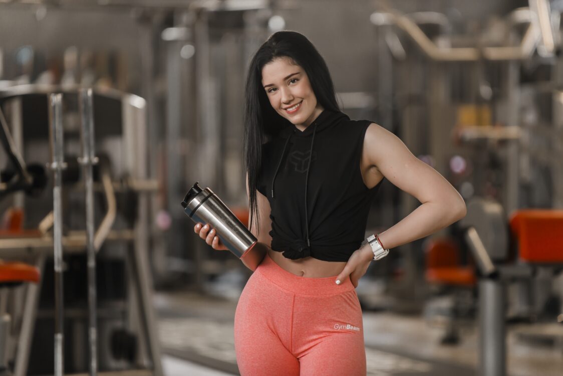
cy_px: 188
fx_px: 3128
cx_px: 282
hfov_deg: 10.3
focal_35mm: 200
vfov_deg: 6.9
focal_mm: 200
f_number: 2.8
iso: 400
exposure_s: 1/125
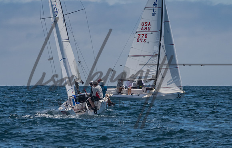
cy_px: 87
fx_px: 2468
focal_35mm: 388
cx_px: 103
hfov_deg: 5.4
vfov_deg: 3.4
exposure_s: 1/1600
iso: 640
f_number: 14
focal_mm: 220
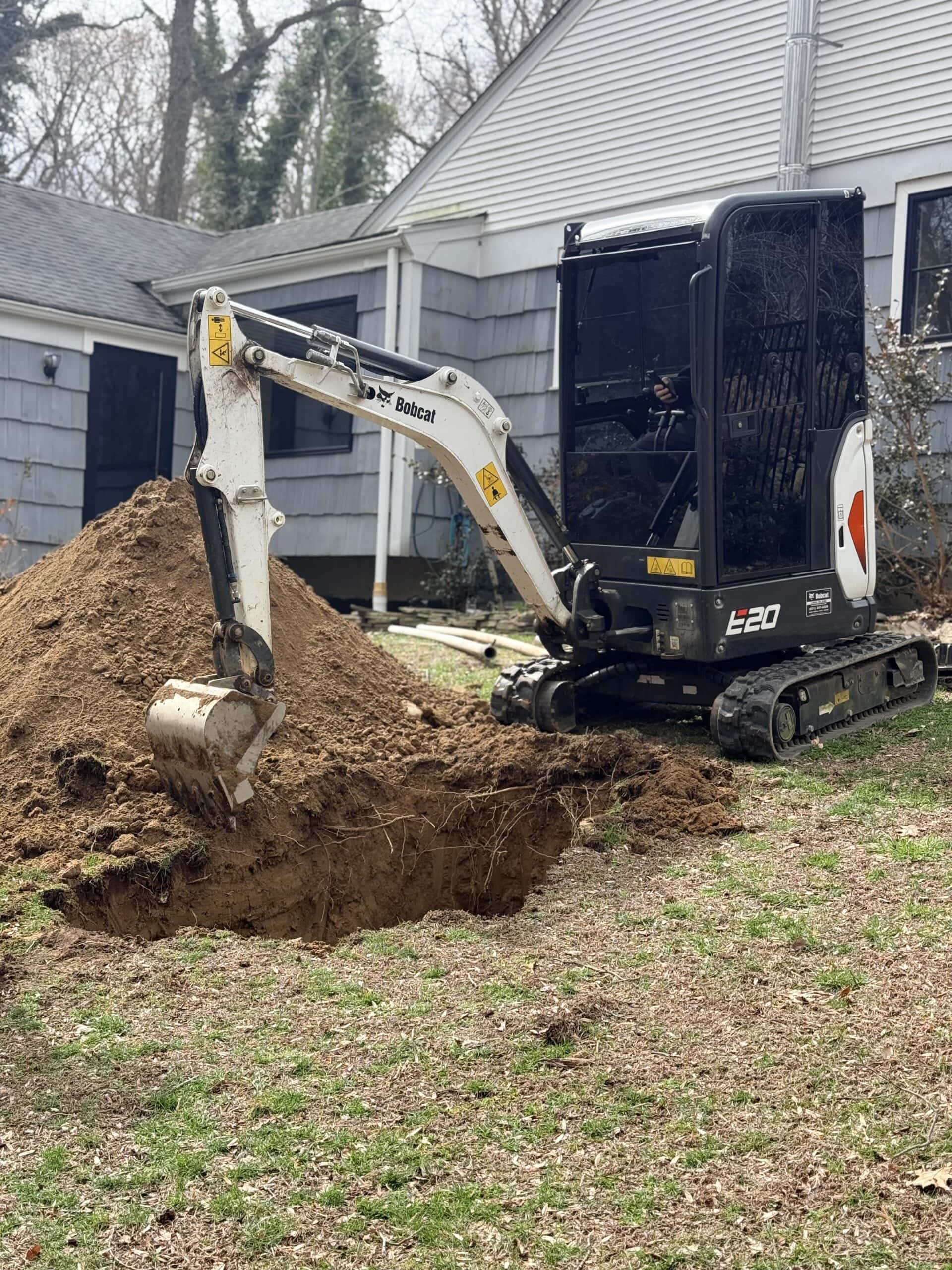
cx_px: 476
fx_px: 1760
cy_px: 635
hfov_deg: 30.3
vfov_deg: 39.7
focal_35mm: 48
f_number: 1.78
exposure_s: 1/1608
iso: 64
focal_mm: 6.76
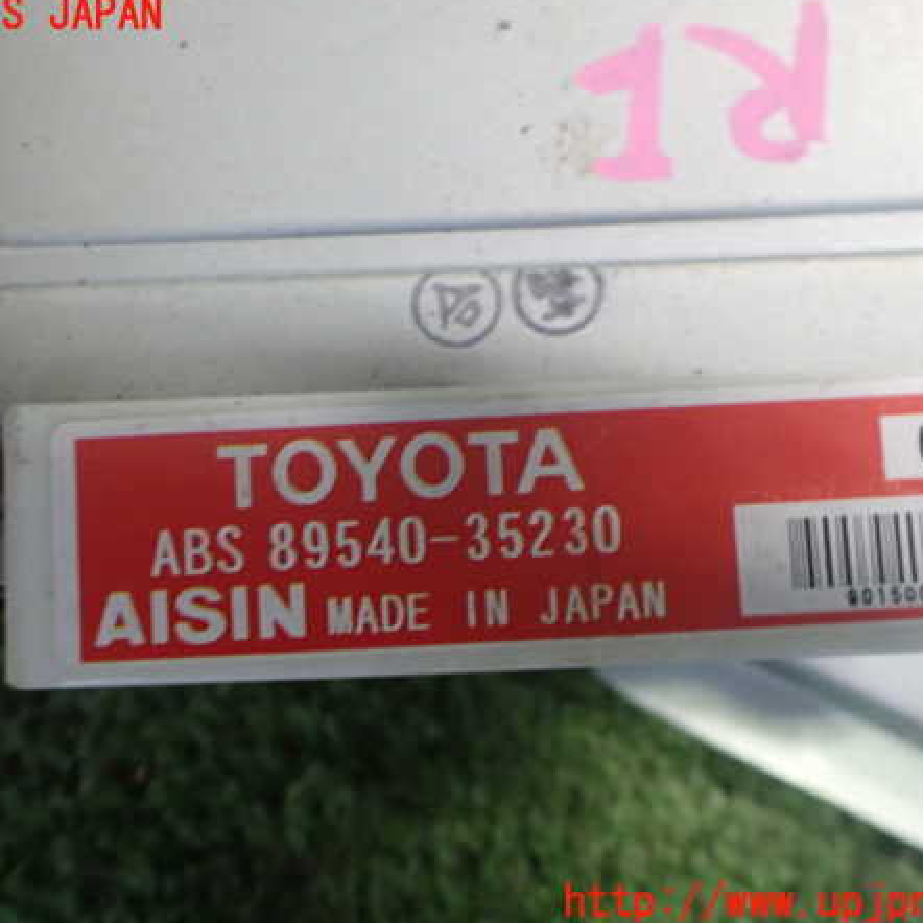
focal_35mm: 36
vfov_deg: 46.0
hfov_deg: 46.0
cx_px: 409
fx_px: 1086
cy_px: 459
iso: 800
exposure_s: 1/40
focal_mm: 5.4
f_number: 2.3
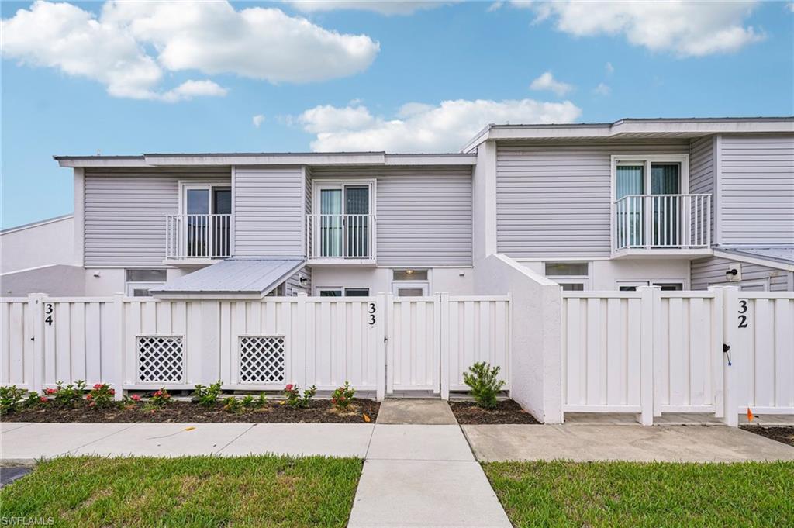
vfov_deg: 81.1
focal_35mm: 14
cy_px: 264
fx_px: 309
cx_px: 397
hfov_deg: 104.3
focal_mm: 14
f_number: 8
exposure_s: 1/200
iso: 50
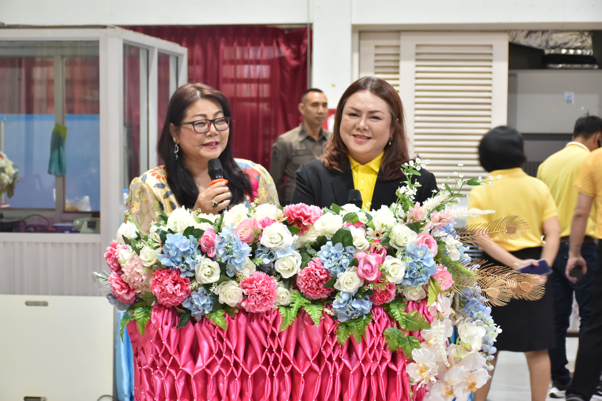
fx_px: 1304
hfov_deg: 26.0
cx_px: 301
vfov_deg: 17.5
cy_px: 200
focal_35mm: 78
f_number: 4.8
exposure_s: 1/30
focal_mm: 52
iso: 800
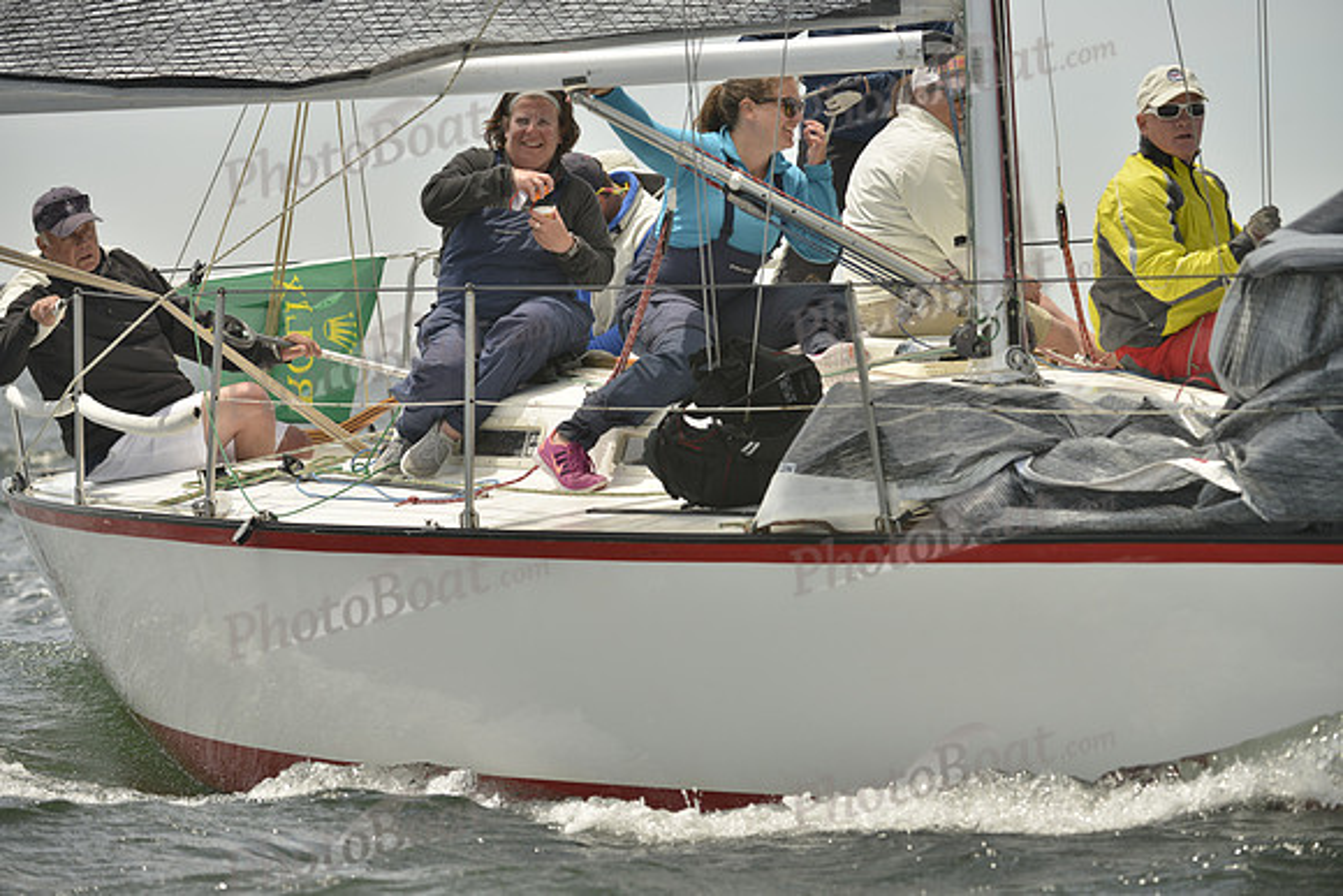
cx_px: 672
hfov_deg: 9.4
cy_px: 448
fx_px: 8209
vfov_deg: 6.2
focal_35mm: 220
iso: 280
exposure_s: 1/1250
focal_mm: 220
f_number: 6.3
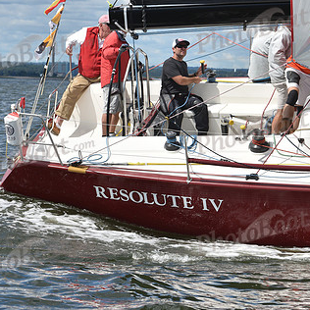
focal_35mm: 195
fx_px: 1976
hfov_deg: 9.0
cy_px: 93
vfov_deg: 9.0
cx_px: 146
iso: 250
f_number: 10
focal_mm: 125
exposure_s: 1/800
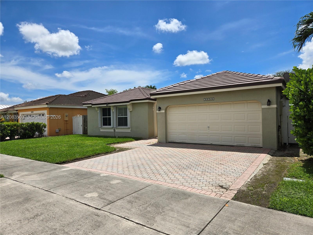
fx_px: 208
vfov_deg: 58.9
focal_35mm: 23
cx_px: 156
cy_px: 118
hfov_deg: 73.9
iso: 25
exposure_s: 1/3727
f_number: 1.8
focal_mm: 5.4
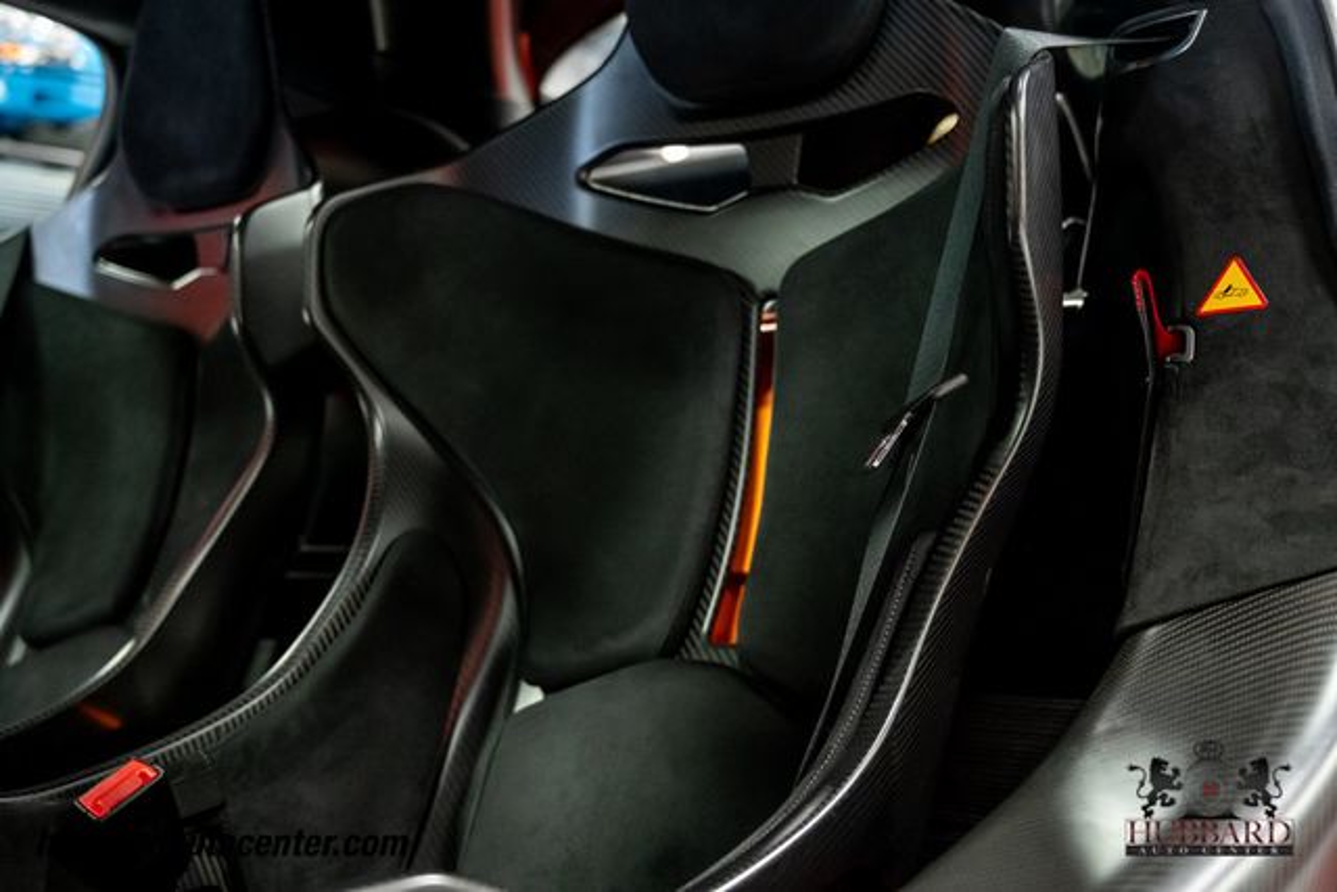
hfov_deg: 44.5
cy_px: 446
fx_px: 1634
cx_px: 668
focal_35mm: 44
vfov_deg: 30.5
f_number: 4
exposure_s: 1/60
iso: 5000
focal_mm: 44
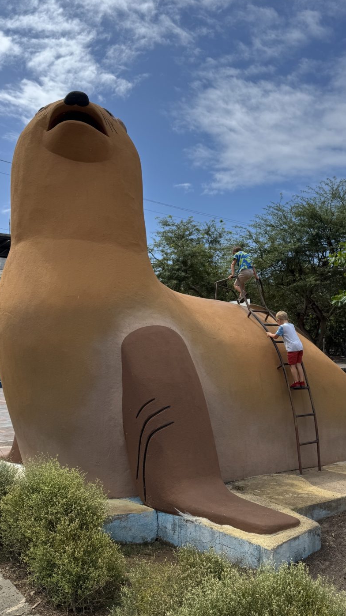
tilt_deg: +10.7
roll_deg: +0.4
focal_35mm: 30
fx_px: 490
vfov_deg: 64.0
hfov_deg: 38.4
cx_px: 234
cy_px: 263
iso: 80
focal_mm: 6.76
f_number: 1.78
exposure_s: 1/7937
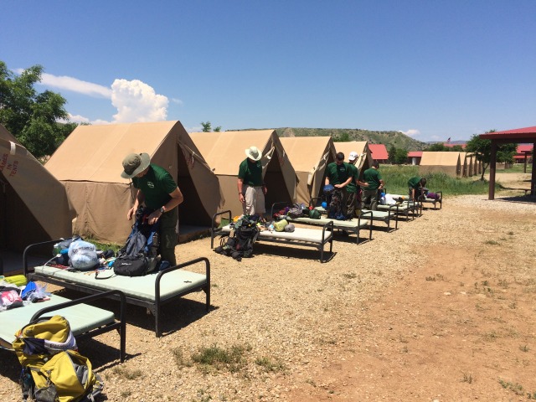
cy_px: 201
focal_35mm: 29
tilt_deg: -7.0
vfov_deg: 48.2
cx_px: 268
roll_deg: +0.7
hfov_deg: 61.7
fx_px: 449
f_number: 2.2
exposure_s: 1/2564
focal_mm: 4.15
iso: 32
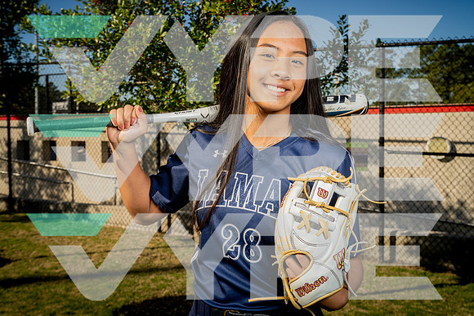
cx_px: 237
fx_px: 606
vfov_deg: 29.3
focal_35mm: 46
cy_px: 158
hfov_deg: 42.7
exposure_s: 1/250
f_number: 10
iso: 125
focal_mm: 46
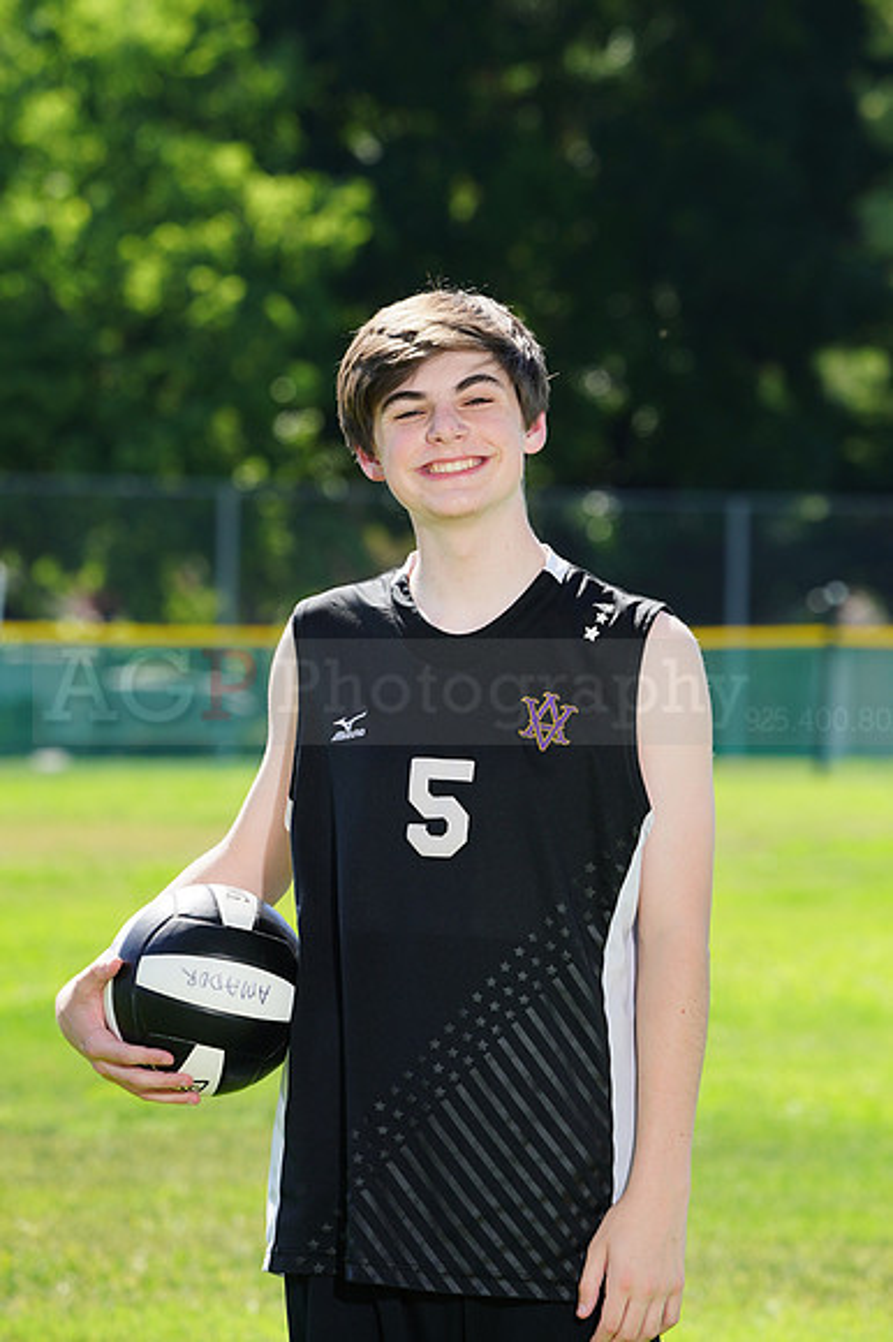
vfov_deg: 7.7
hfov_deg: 5.1
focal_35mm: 268
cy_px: 671
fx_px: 9983
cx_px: 446
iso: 200
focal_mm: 268
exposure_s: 1/200
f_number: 10
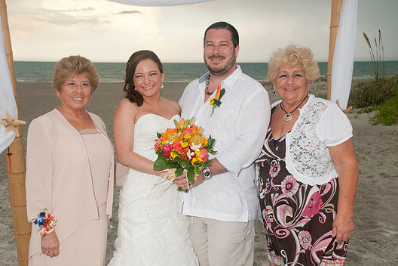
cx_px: 186
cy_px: 136
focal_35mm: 51
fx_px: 564
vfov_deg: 26.5
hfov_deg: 38.9
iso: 400
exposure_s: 1/125
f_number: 5.6
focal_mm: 31
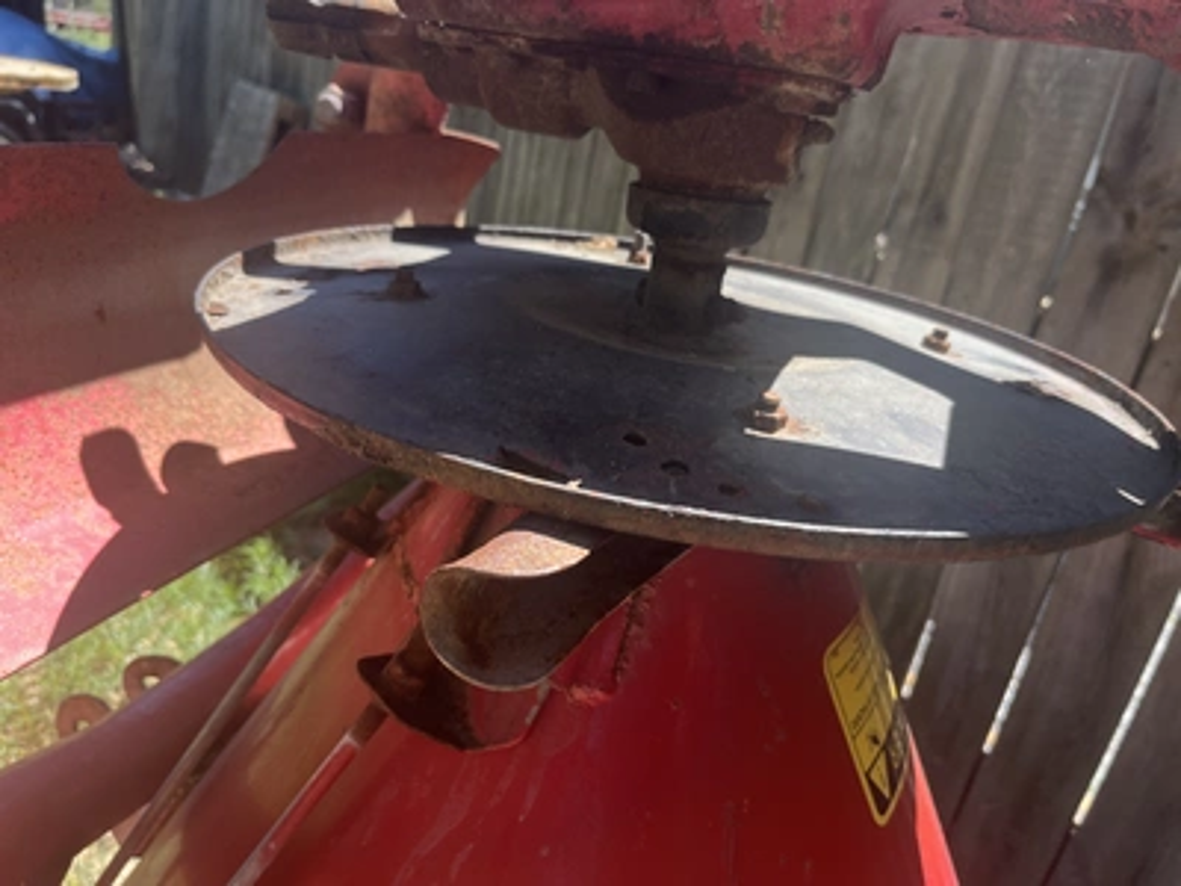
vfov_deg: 53.1
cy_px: 443
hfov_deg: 67.3
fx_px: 887
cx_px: 590
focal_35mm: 26
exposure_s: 1/566
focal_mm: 5.1
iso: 50
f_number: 1.6
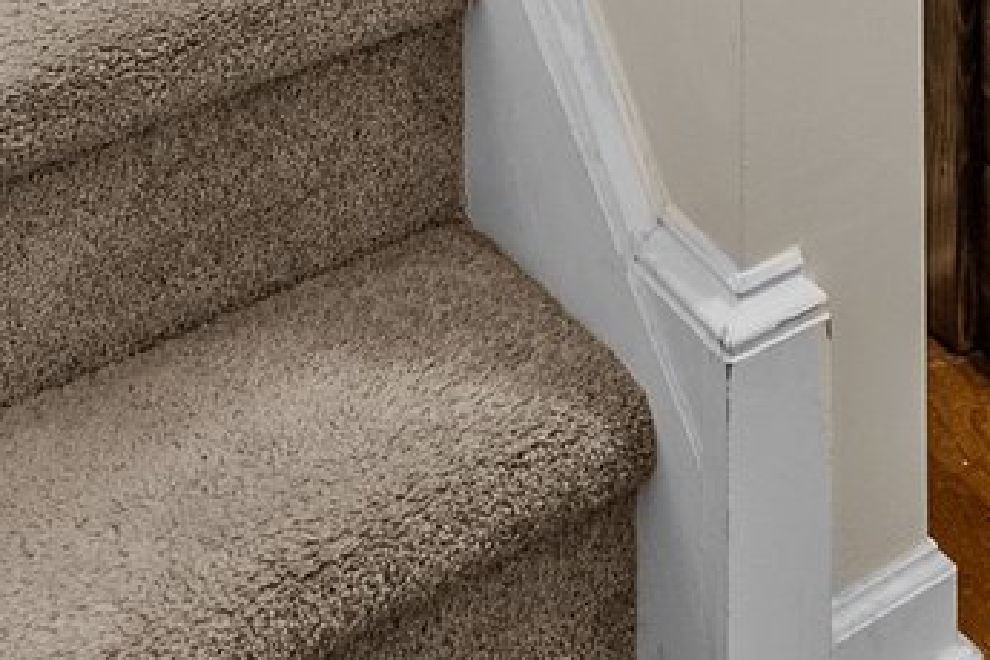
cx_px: 1323
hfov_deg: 21.8
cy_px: -1144
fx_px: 2282
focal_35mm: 83
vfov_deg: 11.7
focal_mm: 14
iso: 640
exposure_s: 1/1.67
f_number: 7.1
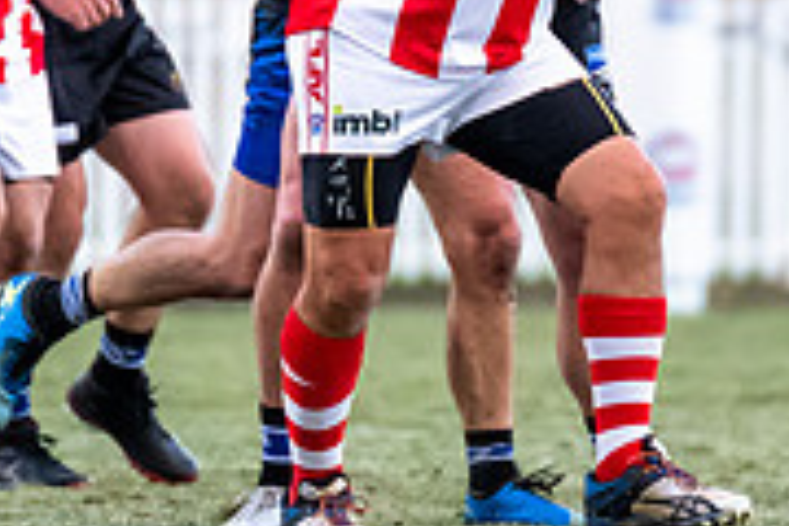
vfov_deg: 0.9
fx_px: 34165
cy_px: -341
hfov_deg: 1.3
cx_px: 483
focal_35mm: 1559
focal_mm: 300
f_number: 2.8
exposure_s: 1/1250
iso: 2800
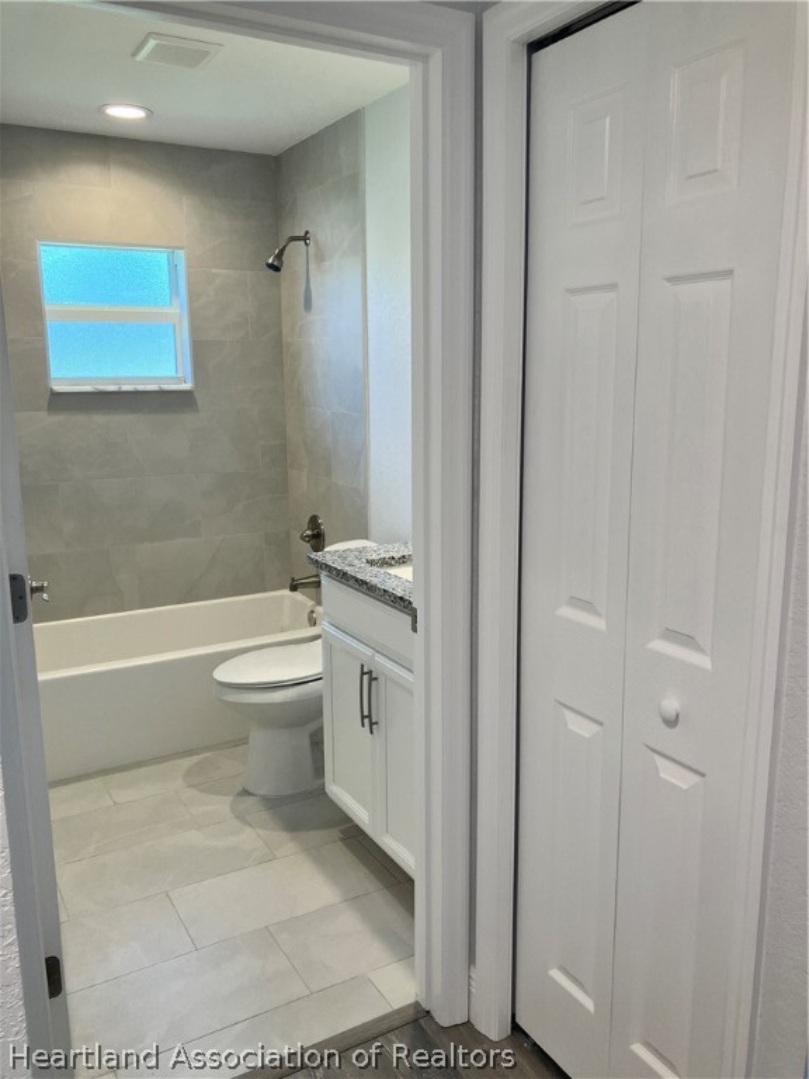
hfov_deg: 49.7
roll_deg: +0.4
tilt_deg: -10.9
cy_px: 540
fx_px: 873
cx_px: 404
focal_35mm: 28
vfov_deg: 63.4
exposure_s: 1/60
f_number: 1.8
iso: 50
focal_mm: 3.99
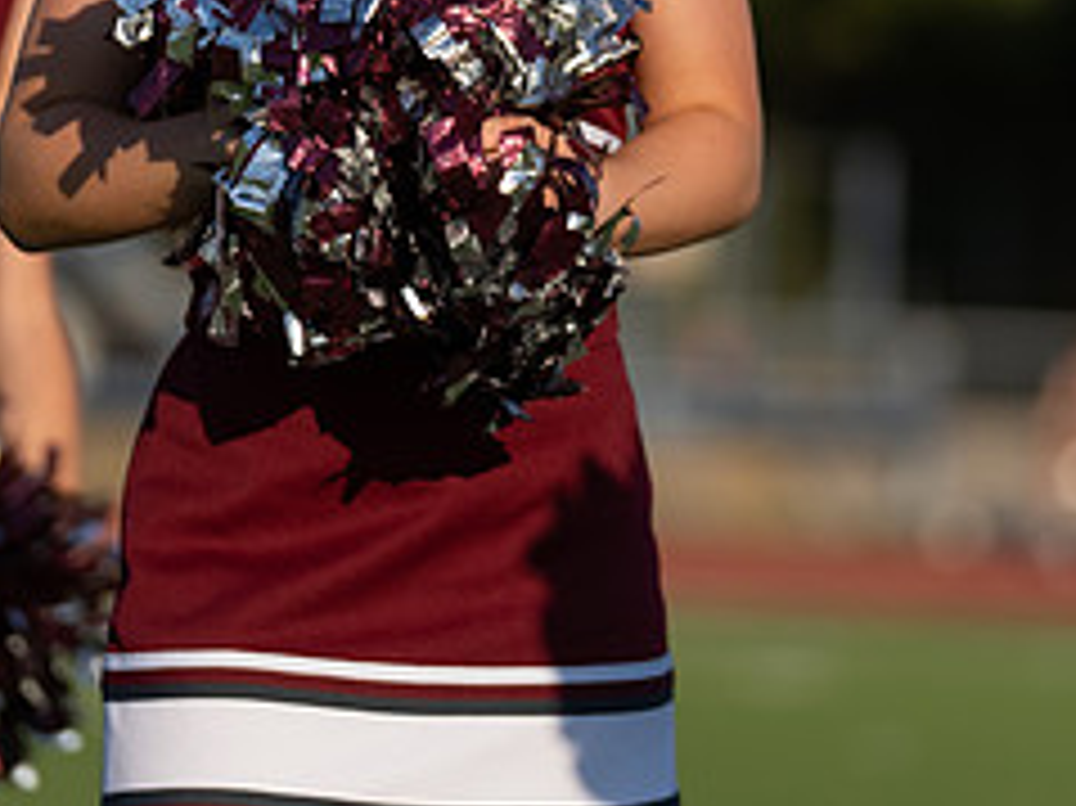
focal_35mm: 435
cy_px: -14
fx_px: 13515
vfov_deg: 3.4
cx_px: 453
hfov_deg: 4.6
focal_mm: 155
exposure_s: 1/2000
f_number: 2.8
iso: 100
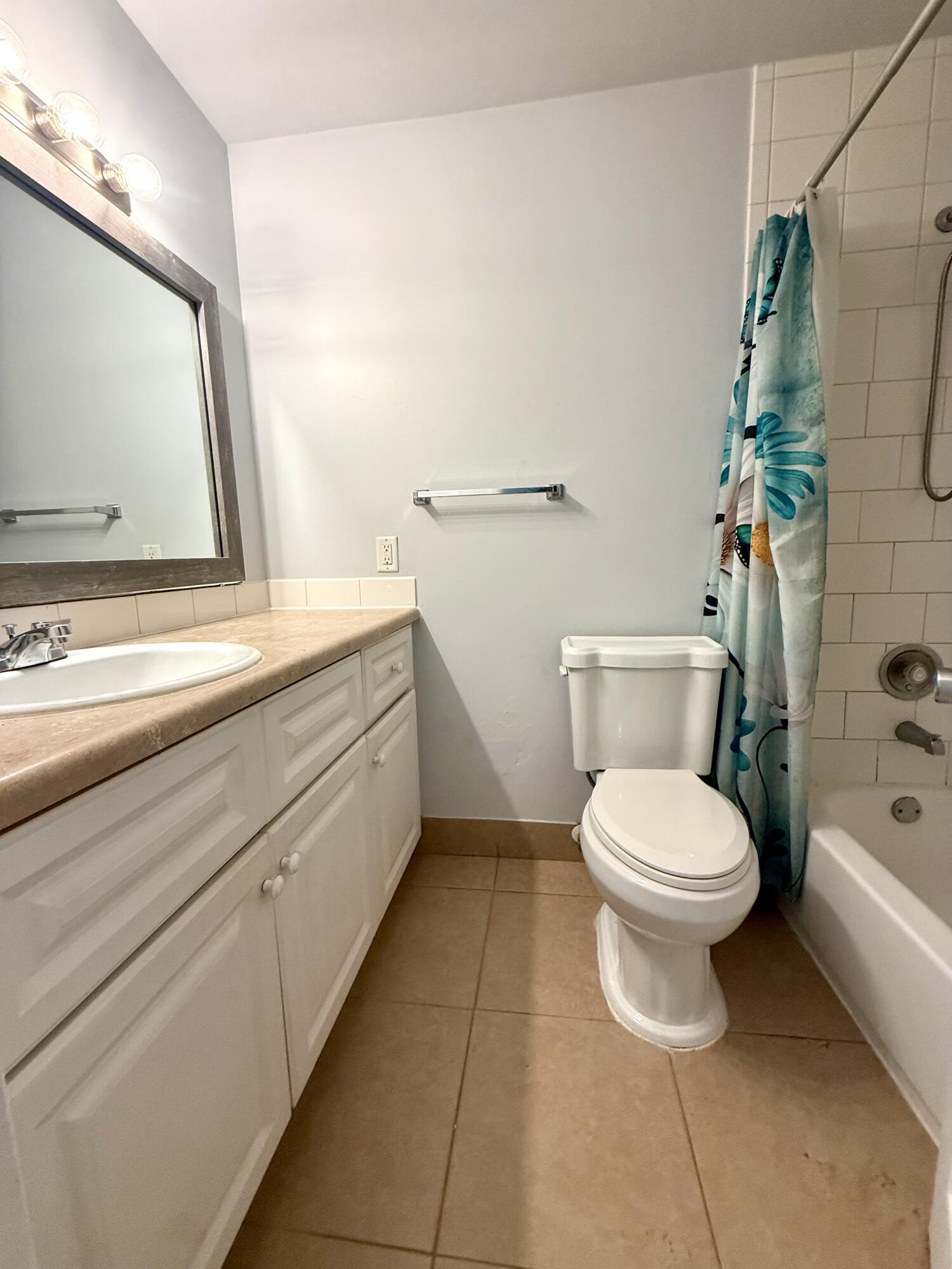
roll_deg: +1.4
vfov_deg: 102.1
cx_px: 476
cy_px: 634
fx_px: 513
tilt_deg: -7.2
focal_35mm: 14
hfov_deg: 85.7
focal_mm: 2.22
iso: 250
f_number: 2.2
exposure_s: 1/120
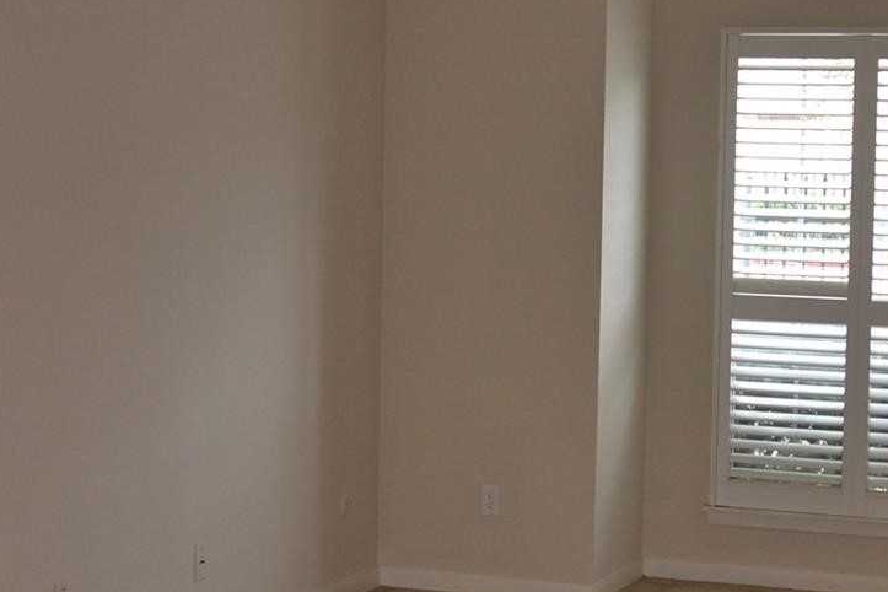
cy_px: 282
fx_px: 2097
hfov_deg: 23.9
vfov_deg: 16.1
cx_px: 454
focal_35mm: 85
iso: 400
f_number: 2.8
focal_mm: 20
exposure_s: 1/60
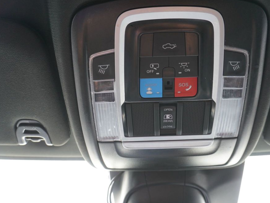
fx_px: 211
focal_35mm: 27
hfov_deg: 65.0
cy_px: 99
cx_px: 153
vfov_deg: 51.3
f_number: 4
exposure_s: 1/60
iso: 500
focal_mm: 16
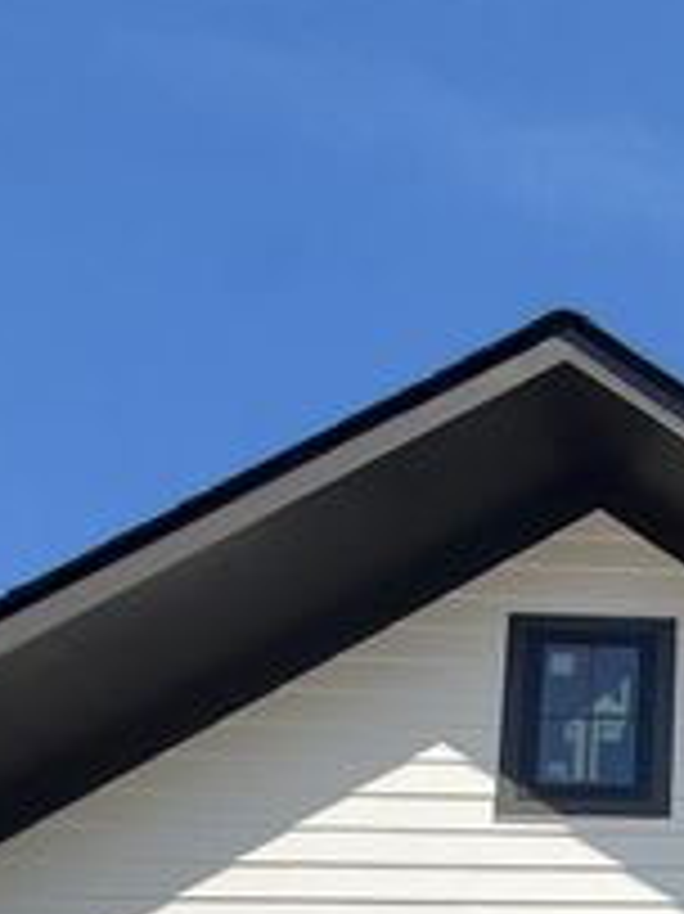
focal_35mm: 46
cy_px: 1326
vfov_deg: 28.8
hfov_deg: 25.0
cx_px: 994
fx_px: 1213
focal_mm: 2.22
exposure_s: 1/1087
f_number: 2.2
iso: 50
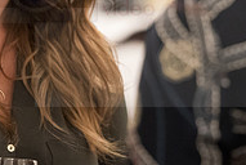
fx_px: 4503
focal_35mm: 658
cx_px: 68
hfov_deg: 3.1
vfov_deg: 2.1
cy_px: -19
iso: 6400
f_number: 2.8
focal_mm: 200
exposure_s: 1/160
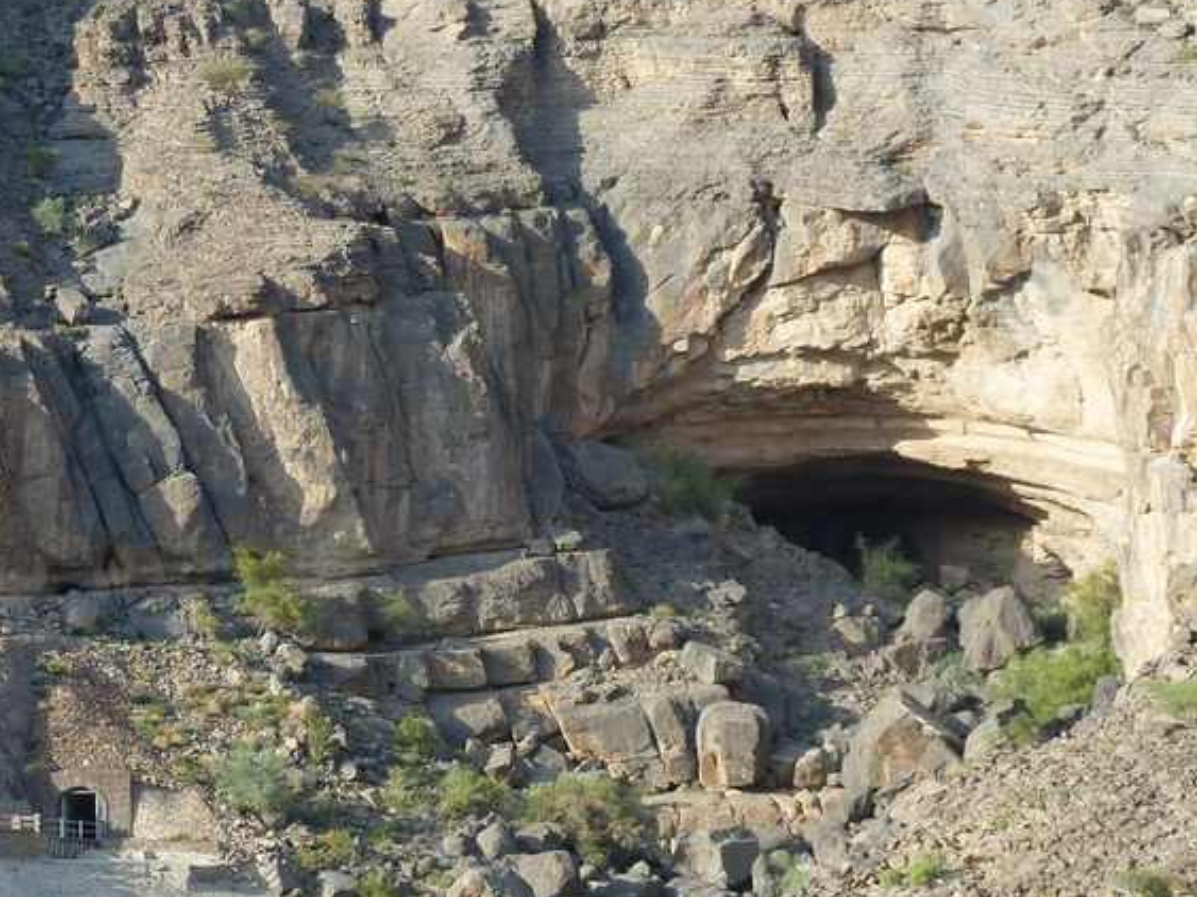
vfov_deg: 12.4
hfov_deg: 16.5
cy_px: 529
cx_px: 274
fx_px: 4114
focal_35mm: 119
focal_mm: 11
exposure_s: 1/200
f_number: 4.1
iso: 80
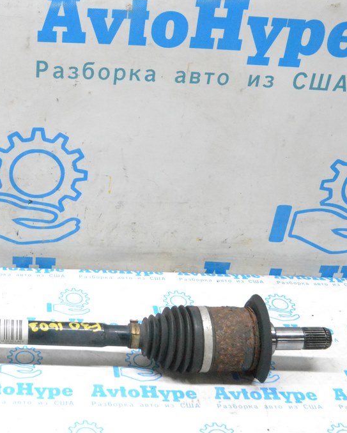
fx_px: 654
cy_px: 216
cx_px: 43
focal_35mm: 51
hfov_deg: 28.7
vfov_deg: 36.6
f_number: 9
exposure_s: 1/160
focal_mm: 24
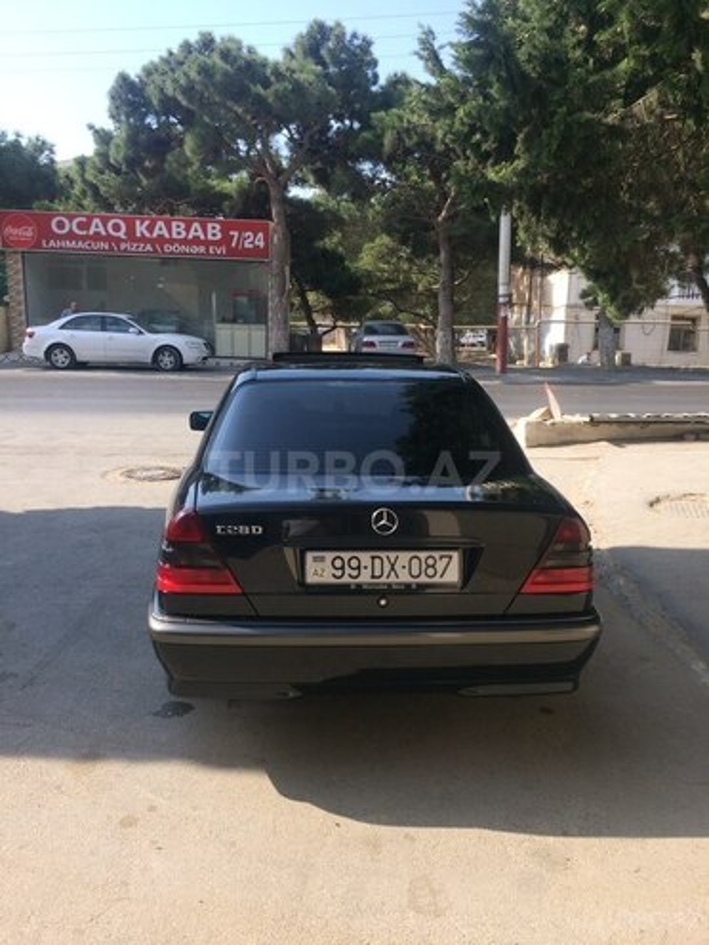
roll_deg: -1.0
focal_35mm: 29
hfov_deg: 48.2
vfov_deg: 61.7
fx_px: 792
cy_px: 472
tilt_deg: -12.3
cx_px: 354
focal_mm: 4.15
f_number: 2.2
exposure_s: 1/892
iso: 32
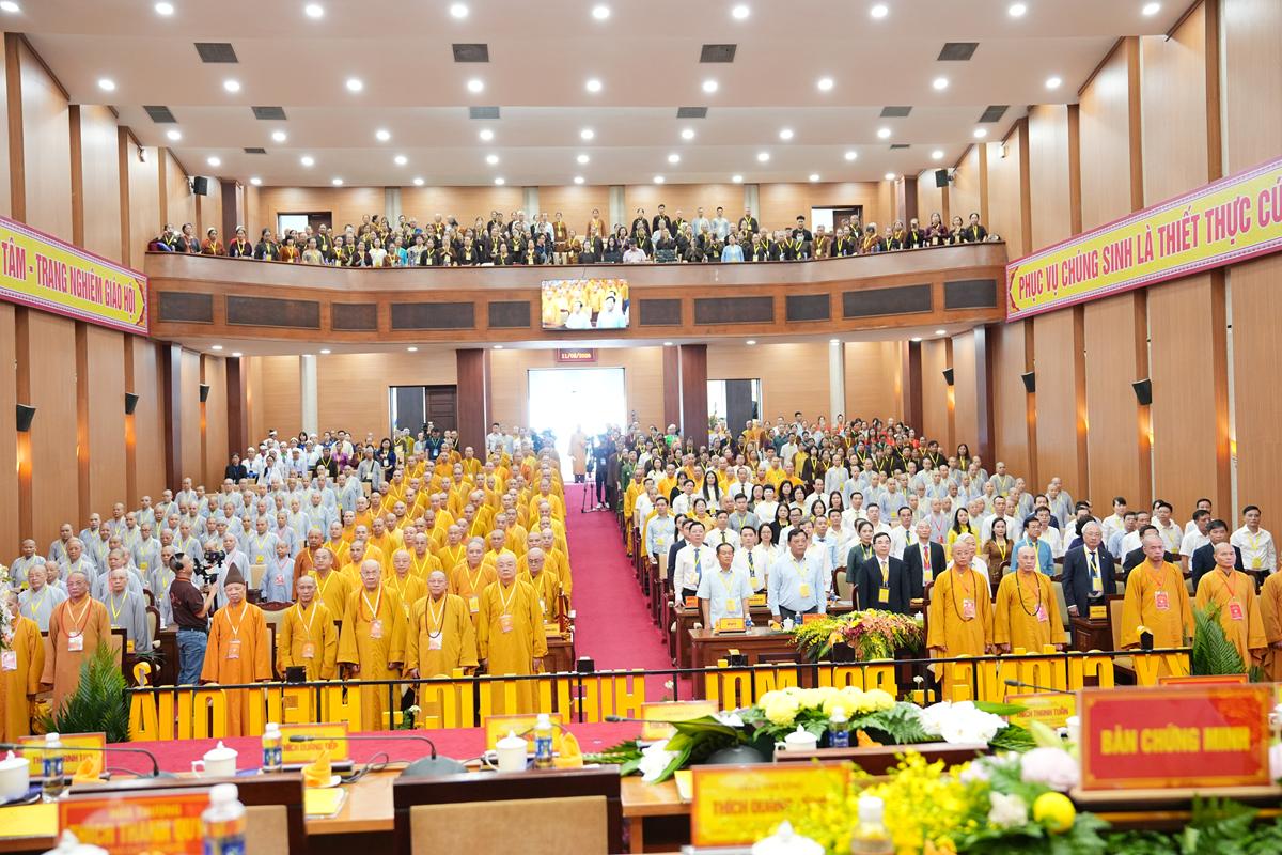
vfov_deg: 38.9
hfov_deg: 55.8
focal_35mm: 34
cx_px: 641
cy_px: 428
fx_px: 1211
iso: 4000
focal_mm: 34
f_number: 3.5
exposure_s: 1/200
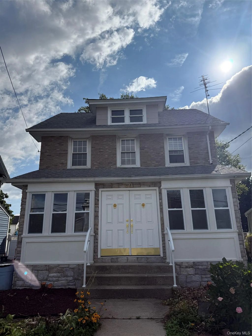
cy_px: 168
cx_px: 126
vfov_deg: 71.6
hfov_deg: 56.8
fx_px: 233
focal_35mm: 24
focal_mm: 6.76
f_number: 1.78
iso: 100
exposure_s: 1/14286
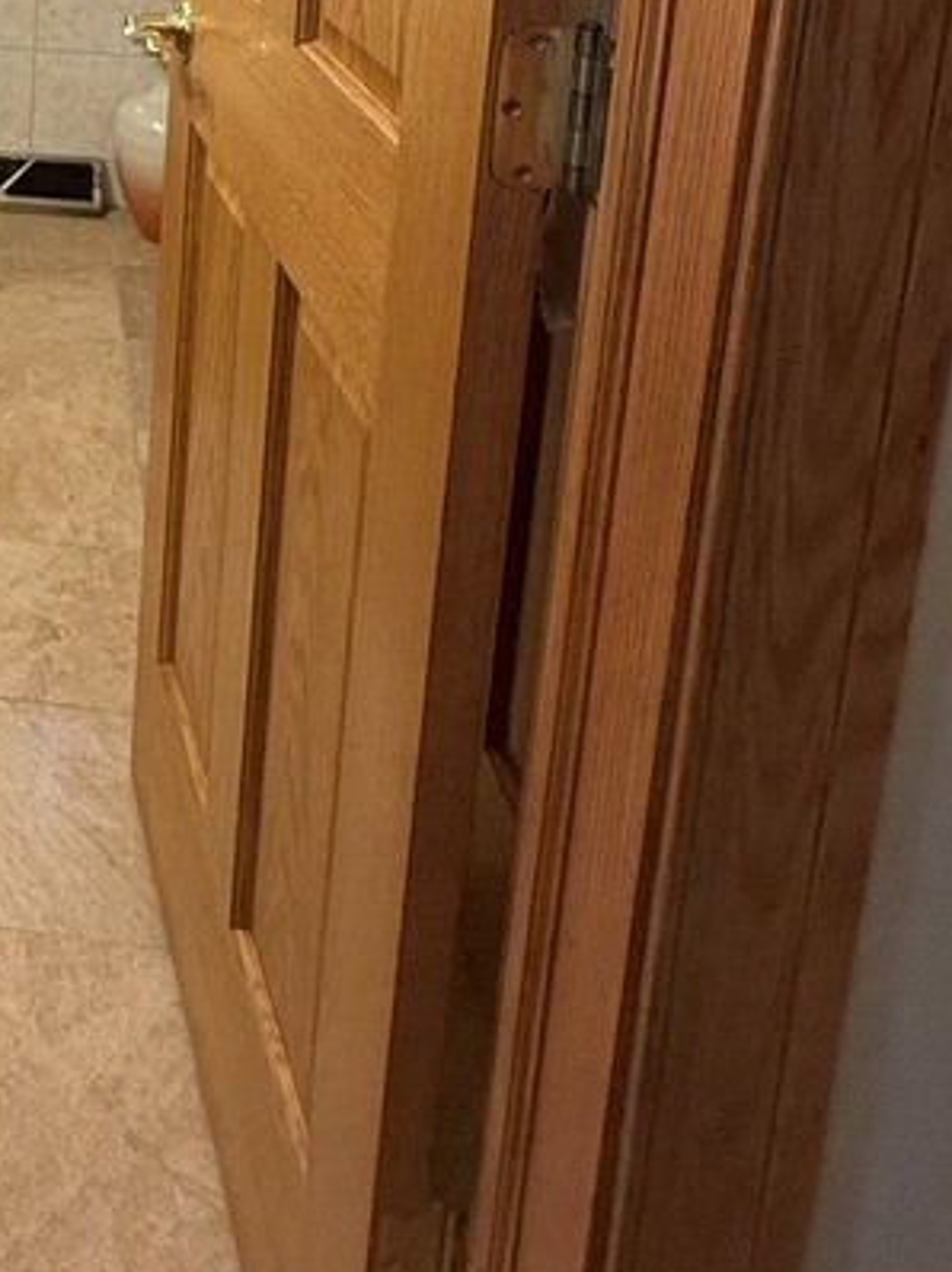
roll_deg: -1.5
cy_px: -131
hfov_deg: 32.1
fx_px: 1395
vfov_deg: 39.8
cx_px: -153
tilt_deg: -9.3
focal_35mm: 38
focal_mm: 2.22
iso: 250
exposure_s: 1/120
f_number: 2.2
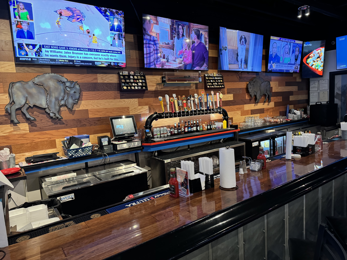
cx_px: 174
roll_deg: +3.4
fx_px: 241
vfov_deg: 56.8
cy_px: 130
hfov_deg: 71.6
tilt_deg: -8.1
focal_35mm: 24
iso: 500
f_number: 1.78
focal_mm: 6.76
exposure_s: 1/60
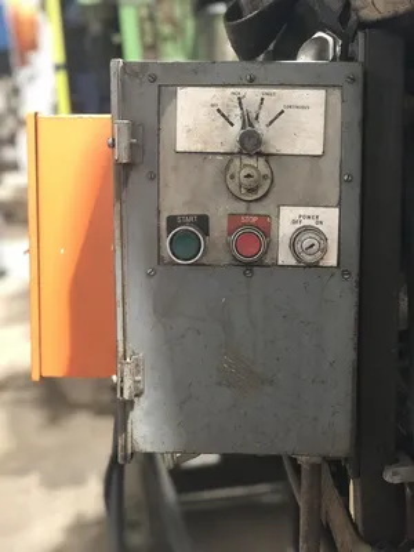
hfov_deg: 28.0
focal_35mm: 52
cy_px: 276
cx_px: 207
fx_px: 829
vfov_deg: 36.8
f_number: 2.4
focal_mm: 6
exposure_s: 1/12
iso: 160
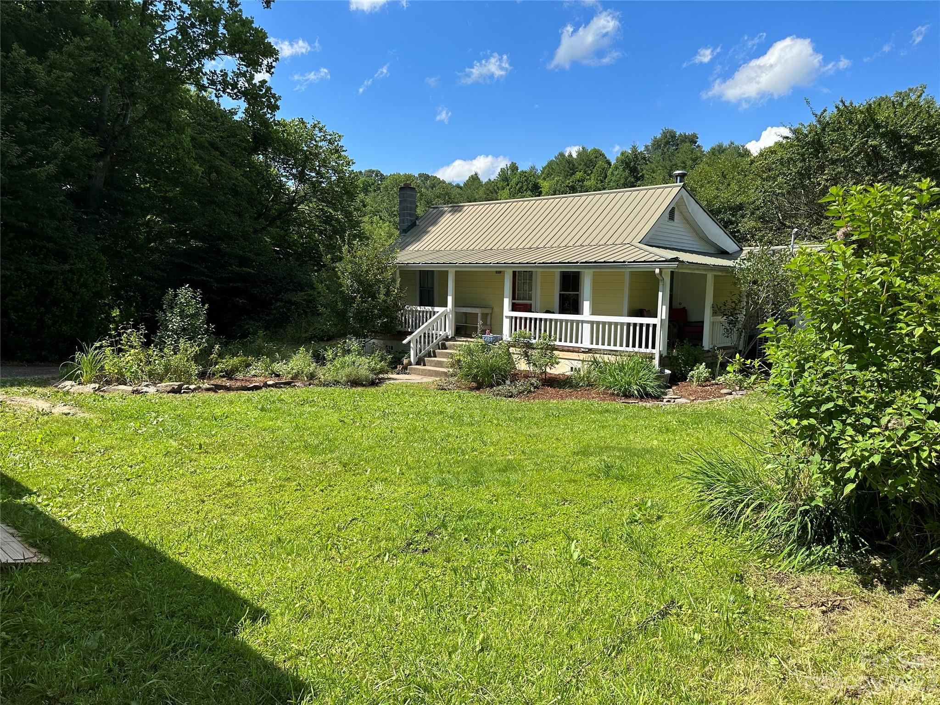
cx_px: 470
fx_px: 652
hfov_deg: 71.6
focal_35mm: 24
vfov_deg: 56.8
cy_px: 352
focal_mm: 6.86
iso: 80
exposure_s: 1/3356
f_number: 1.78
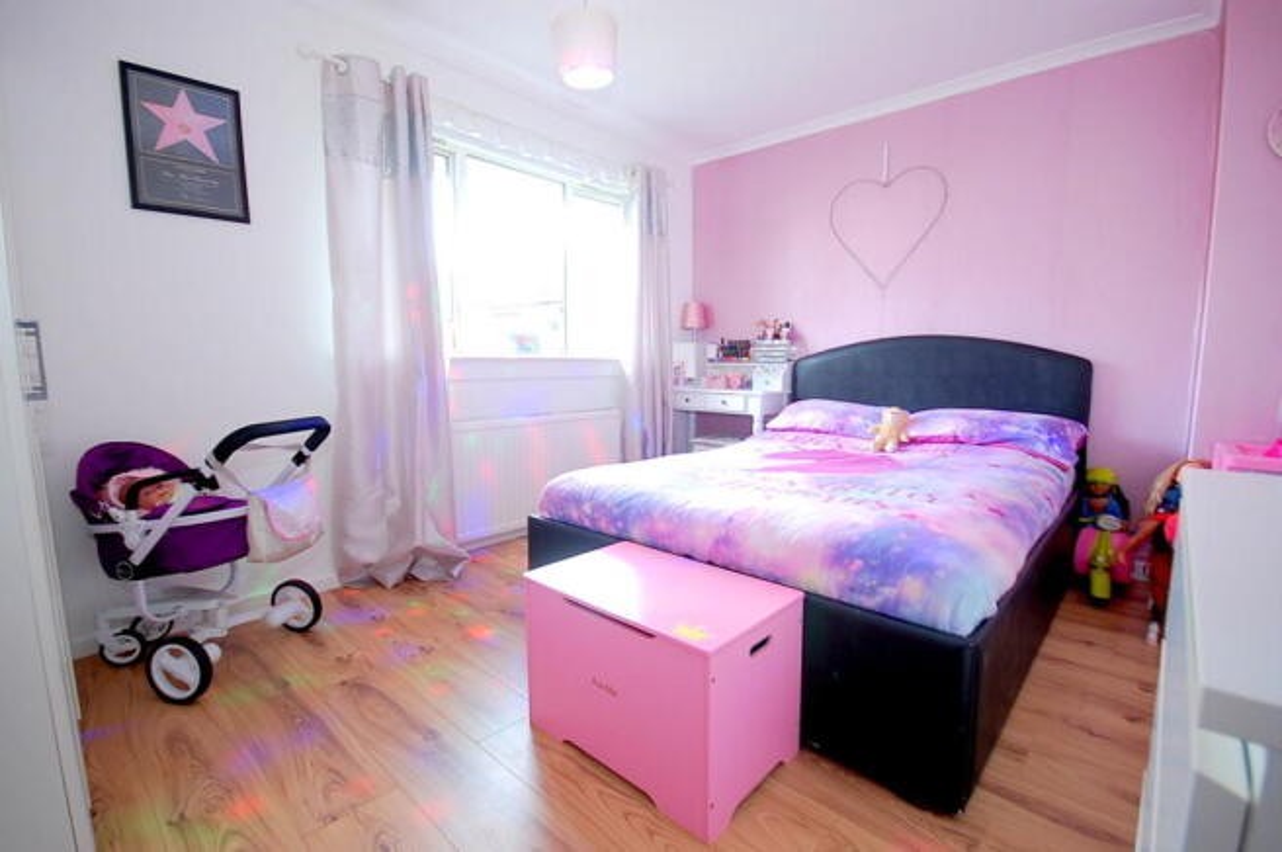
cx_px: 641
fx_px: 534
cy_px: 426
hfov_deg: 100.4
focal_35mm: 15
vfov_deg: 77.2
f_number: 4
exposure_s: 1/6
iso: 200
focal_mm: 10
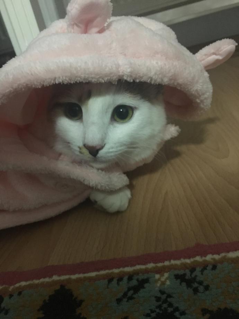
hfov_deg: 48.2
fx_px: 267
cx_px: 120
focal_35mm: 29
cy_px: 160
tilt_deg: -22.3
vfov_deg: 61.7
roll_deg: +14.5
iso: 500
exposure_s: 1/17
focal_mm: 4.15
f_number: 2.2
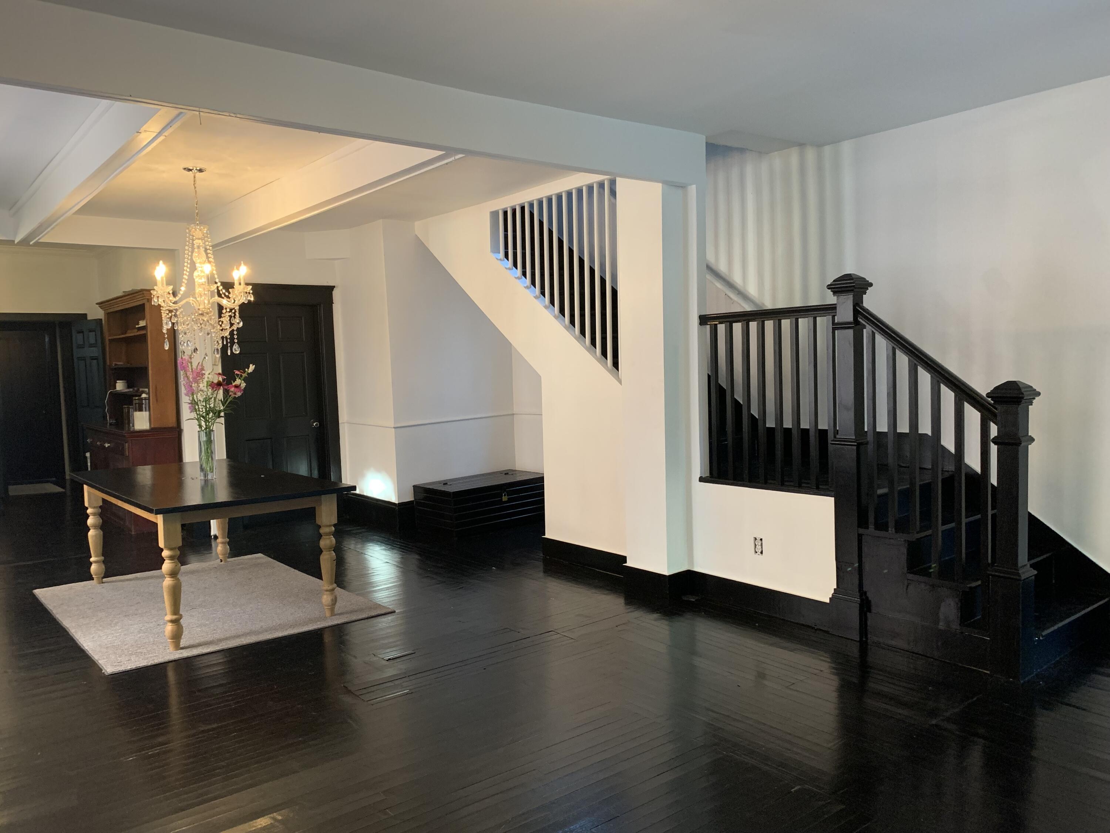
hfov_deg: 67.3
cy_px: 416
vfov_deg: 53.1
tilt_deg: -4.3
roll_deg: +2.3
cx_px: 555
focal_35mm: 26
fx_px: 834
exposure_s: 1/40
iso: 250
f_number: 1.8
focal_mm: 4.25
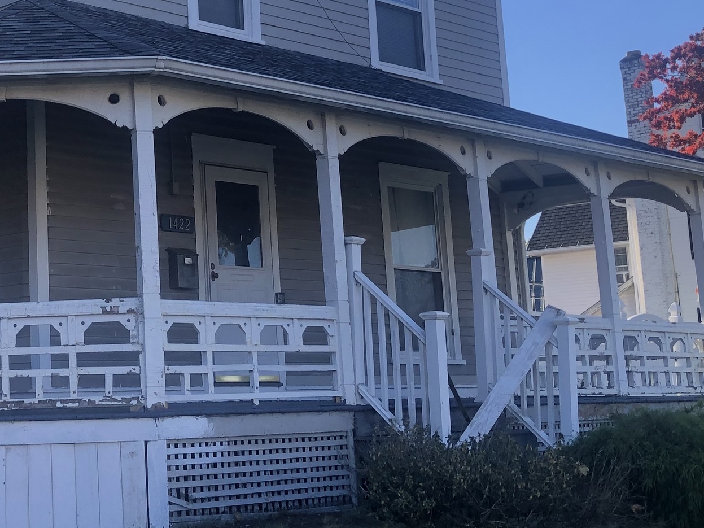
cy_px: 154
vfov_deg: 21.2
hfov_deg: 27.3
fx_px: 1403
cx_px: 88
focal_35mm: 69
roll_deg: +2.2
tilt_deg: +10.7
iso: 20
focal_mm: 4
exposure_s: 1/344
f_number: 1.8
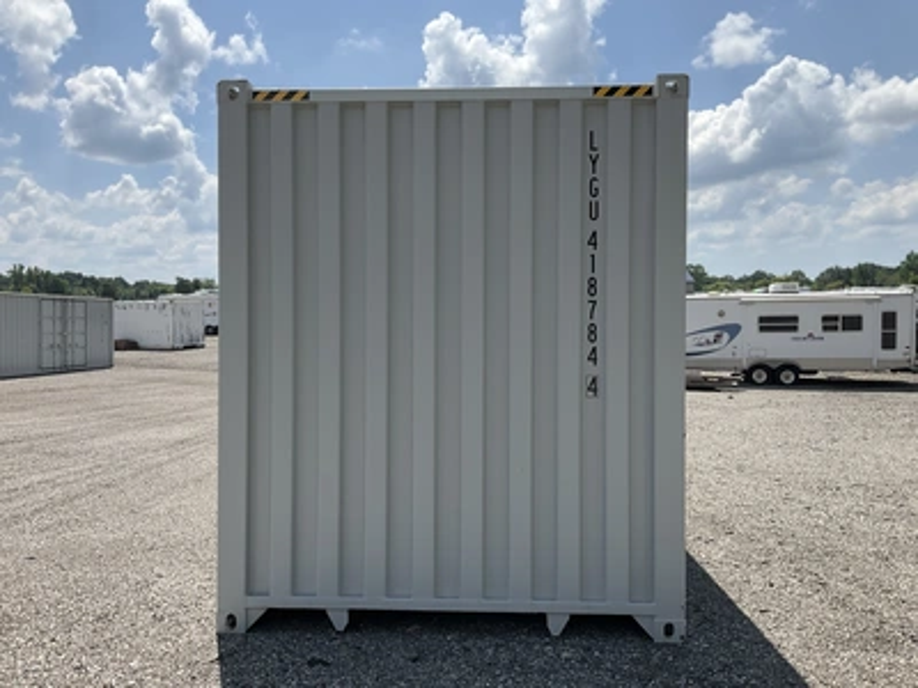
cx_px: 459
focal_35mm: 29
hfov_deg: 61.7
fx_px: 769
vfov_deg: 48.2
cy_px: 344
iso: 25
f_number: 1.8
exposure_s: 1/2227
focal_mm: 3
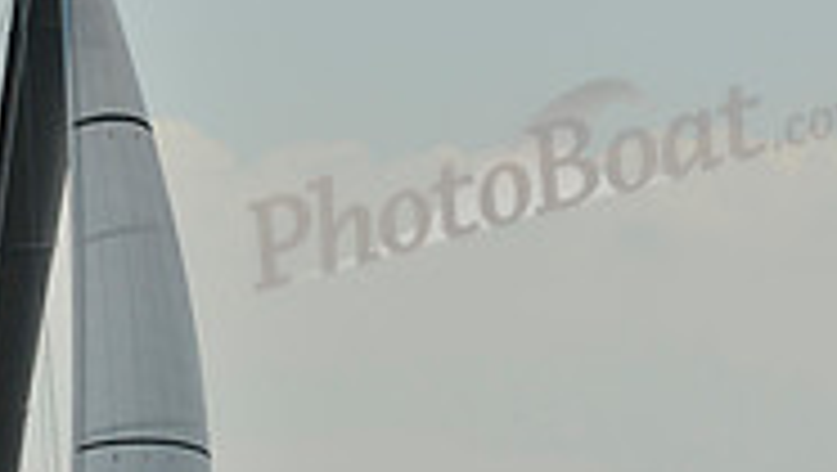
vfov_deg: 1.4
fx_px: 19547
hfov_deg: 2.5
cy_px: 472
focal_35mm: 880
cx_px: 16
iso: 280
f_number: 8
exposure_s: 1/1600
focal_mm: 270
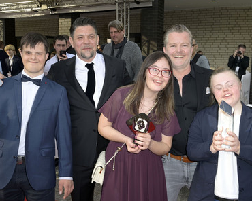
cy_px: 100
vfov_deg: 37.3
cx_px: 122
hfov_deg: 45.8
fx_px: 298
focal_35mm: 40
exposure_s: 1/250
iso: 500
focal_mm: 35
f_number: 9
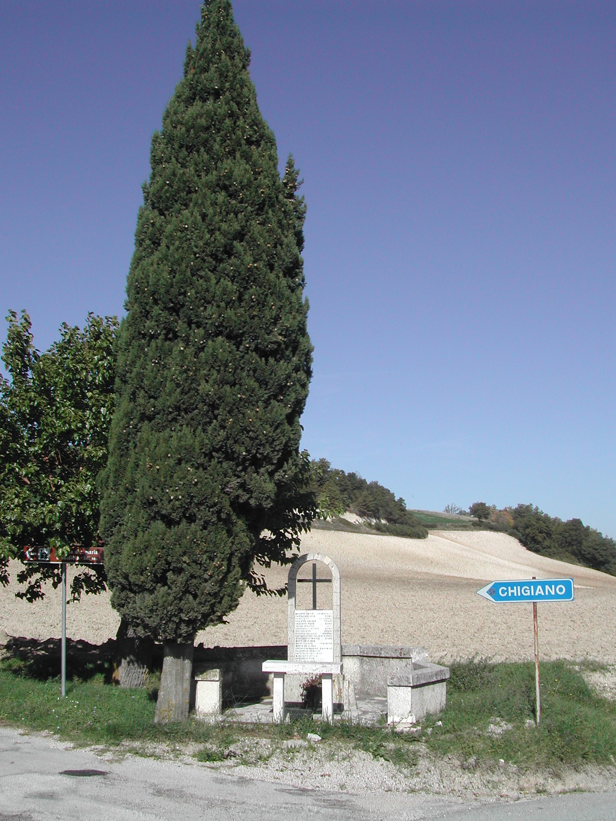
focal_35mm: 38
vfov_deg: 49.0
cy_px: 410
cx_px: 308
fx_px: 902
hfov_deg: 37.7
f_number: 7.6
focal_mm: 8
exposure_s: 1/352
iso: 100
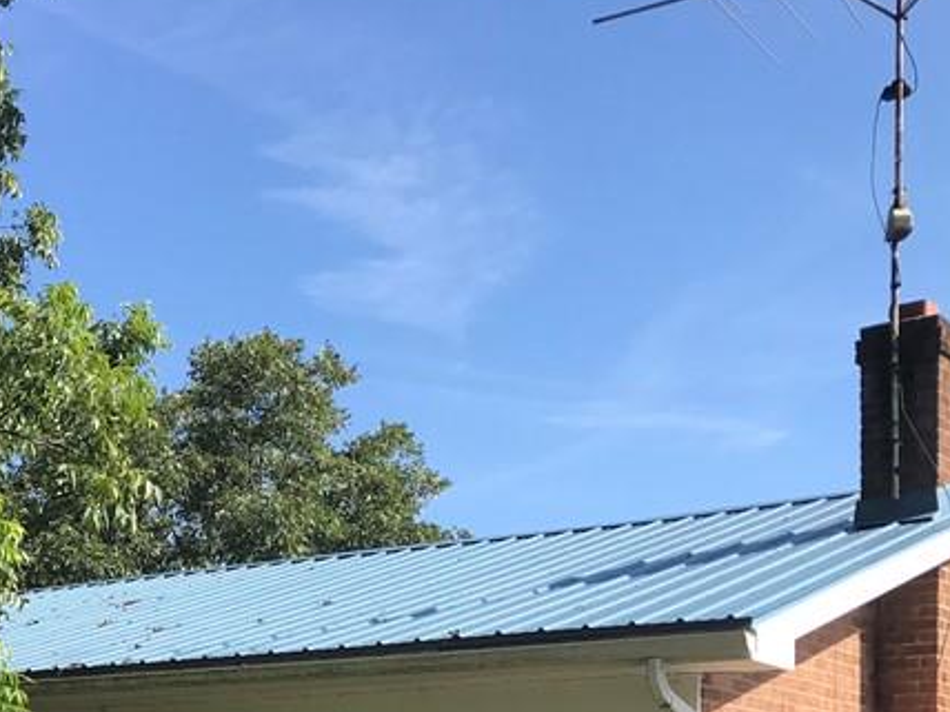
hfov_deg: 28.0
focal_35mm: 67
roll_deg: -2.8
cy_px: 818
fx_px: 1839
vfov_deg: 20.7
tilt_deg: +2.6
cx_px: 120
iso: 20
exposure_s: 1/1182
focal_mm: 3.99
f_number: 1.8
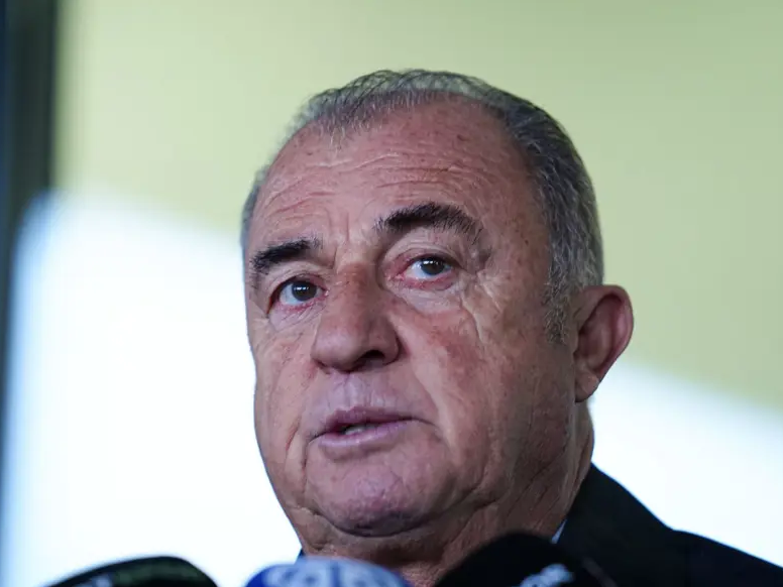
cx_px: 382
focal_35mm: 218
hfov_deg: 9.1
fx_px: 4931
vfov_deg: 6.8
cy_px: 295
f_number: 2.8
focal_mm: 200
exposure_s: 1/160
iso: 1600
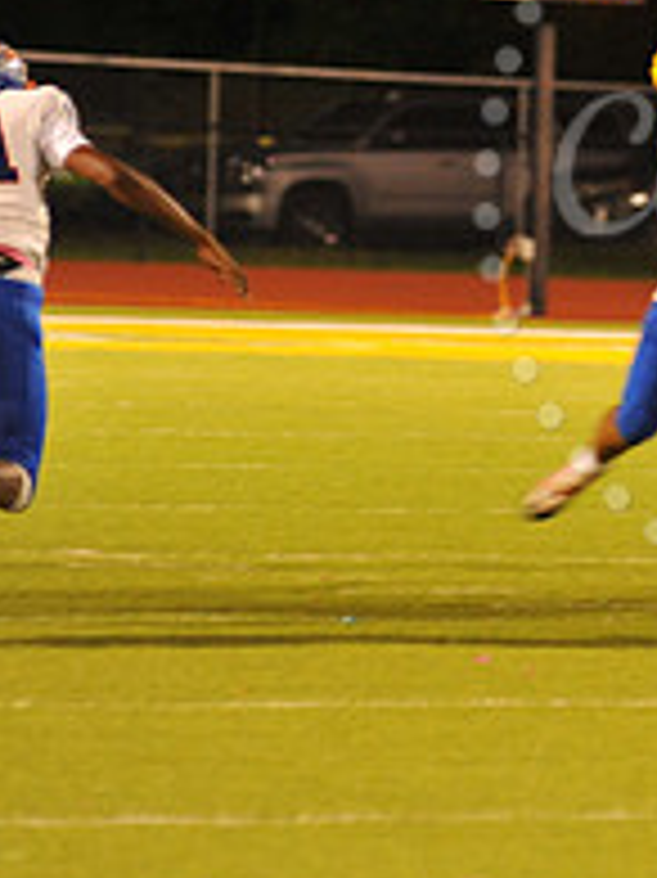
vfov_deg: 3.5
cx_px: 904
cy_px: 189
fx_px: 14466
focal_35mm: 571
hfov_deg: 2.6
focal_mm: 200
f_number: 4
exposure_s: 1/160
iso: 3200
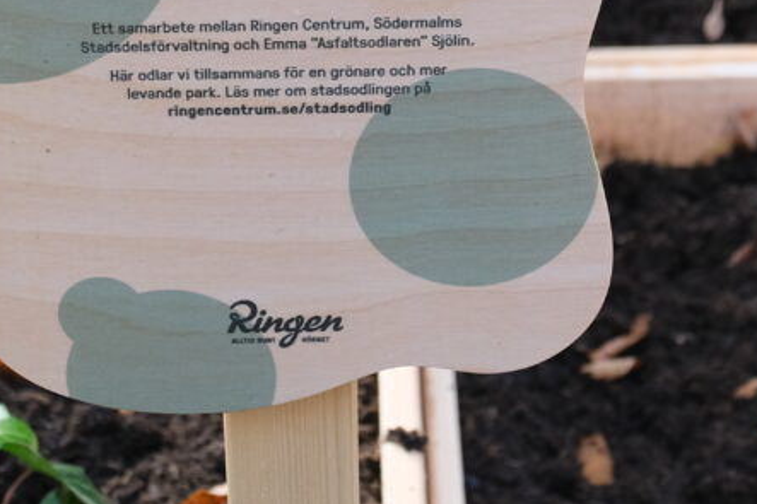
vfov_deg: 13.1
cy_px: 62
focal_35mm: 104
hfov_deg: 19.6
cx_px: 313
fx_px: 2186
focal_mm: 21.5
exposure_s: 1/100
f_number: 4.2
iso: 800
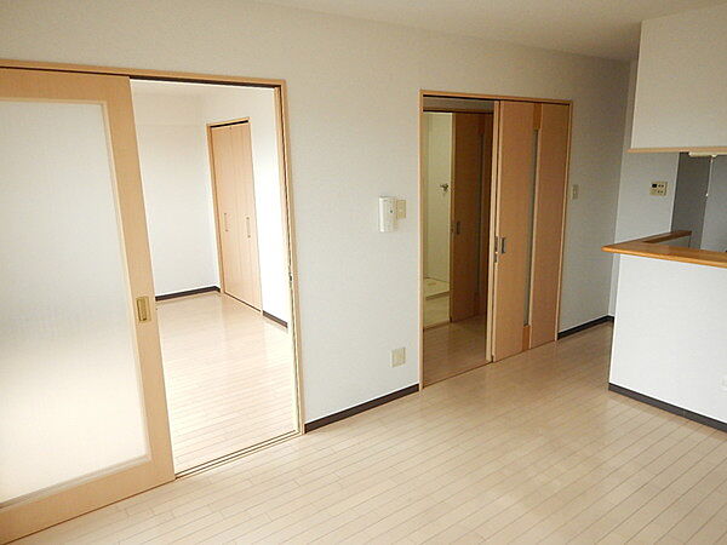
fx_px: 504
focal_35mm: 24
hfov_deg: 71.6
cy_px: 272
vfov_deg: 56.8
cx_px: 364
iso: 400
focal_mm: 4.3
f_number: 2.8
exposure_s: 1/160
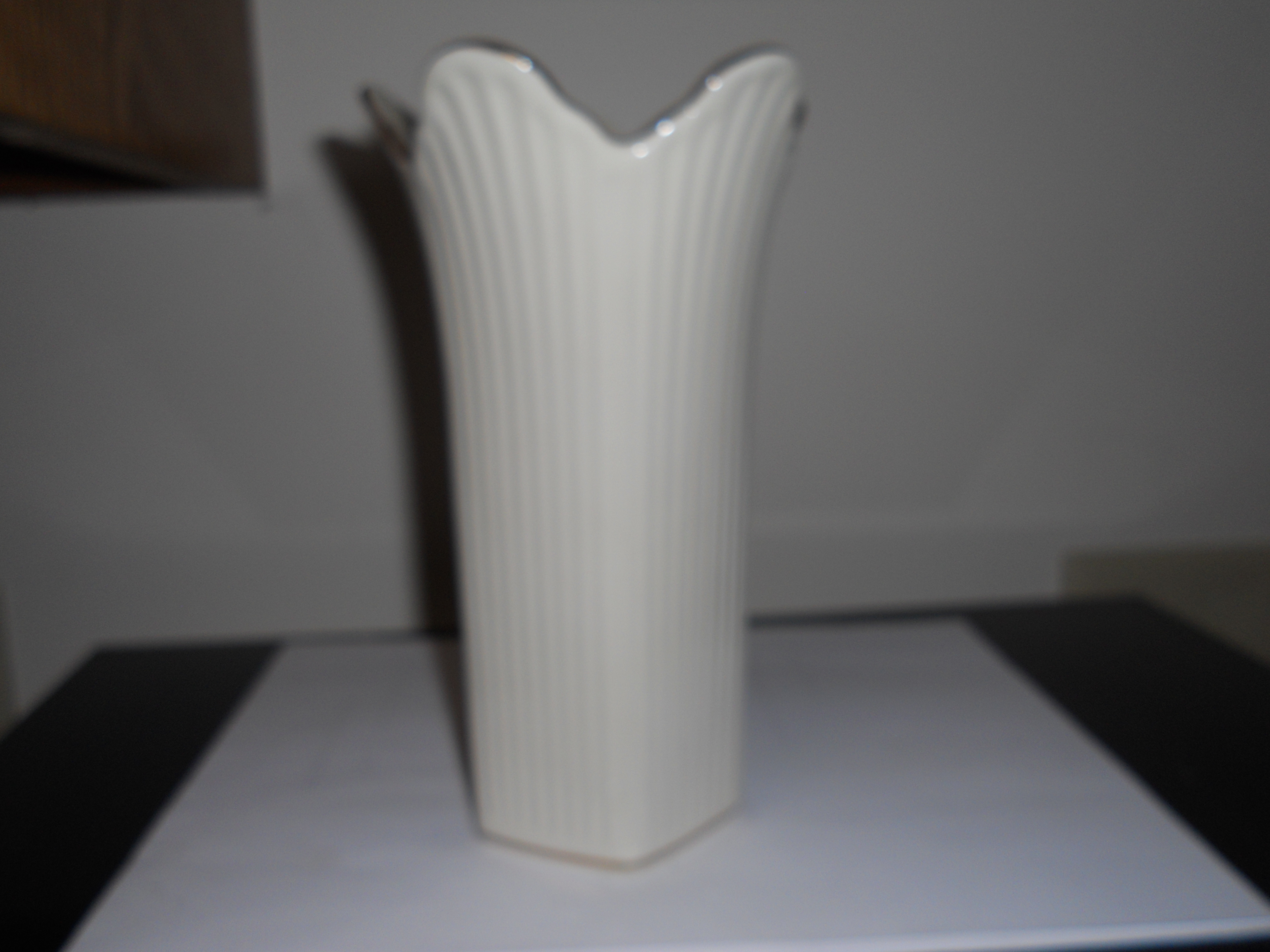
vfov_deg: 44.2
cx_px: 635
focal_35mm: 32
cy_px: 476
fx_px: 1174
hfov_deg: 56.8
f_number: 8.8
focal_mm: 5.8
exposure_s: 1/25
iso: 80
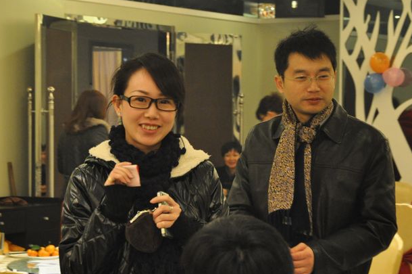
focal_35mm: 118
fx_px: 1349
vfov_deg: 11.6
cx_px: 149
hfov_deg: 17.3
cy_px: 133
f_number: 4.8
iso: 1600
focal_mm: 48
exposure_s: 1/40
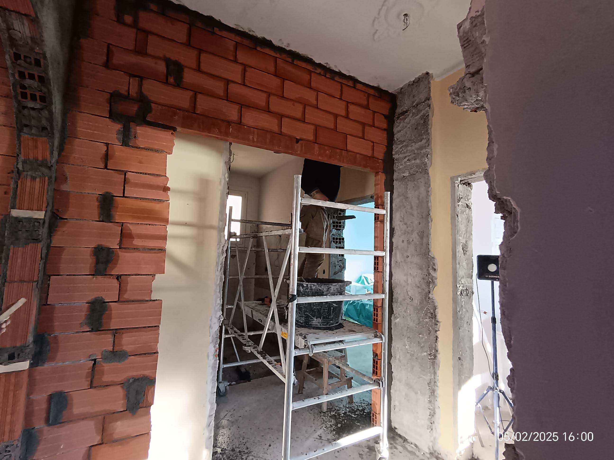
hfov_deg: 91.0
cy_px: 230
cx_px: 307
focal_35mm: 17
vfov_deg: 74.7
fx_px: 302
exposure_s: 1/100
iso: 559
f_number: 2.2
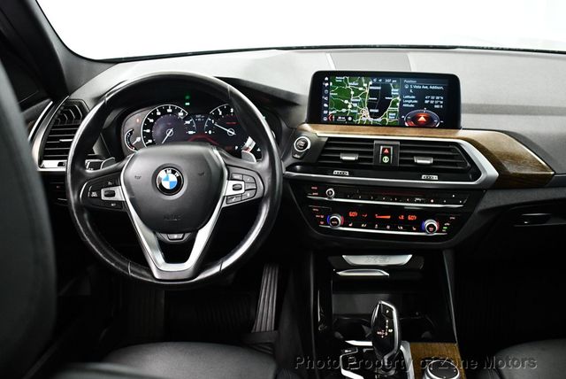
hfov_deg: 53.1
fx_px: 567
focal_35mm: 36
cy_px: 190
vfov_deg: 36.9
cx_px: 283
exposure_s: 1/60
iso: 3200
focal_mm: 18
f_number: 3.5
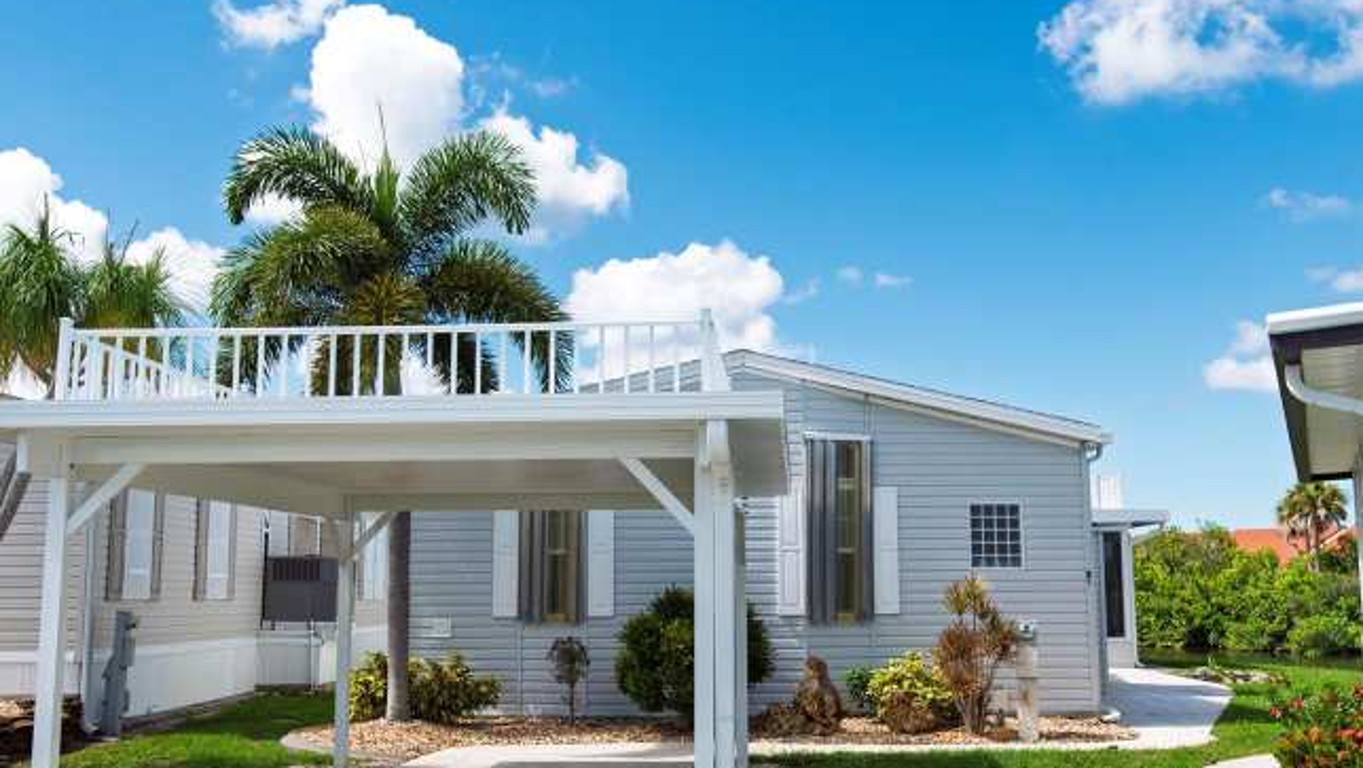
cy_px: 399
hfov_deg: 51.6
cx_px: 694
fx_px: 1410
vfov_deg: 30.5
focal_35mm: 39
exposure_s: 1/640
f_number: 13
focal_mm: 30
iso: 100
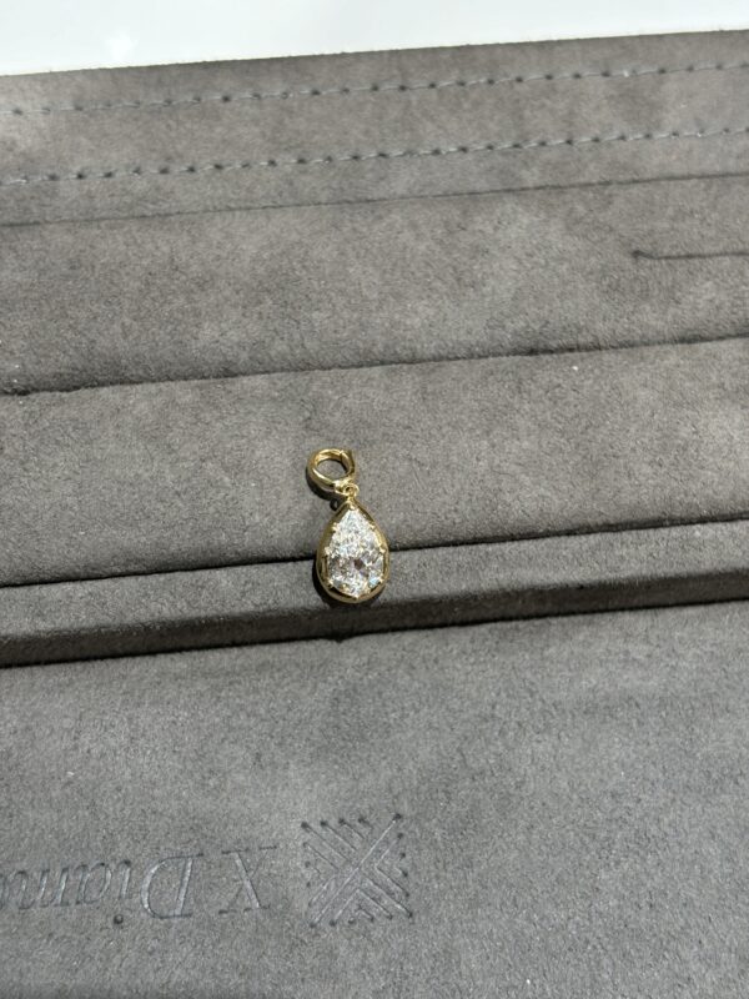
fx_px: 1500
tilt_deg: -67.5
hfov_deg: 28.0
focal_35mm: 52
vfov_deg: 36.8
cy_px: 500
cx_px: 374
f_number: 1.6
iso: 32
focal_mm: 5.96
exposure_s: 1/100
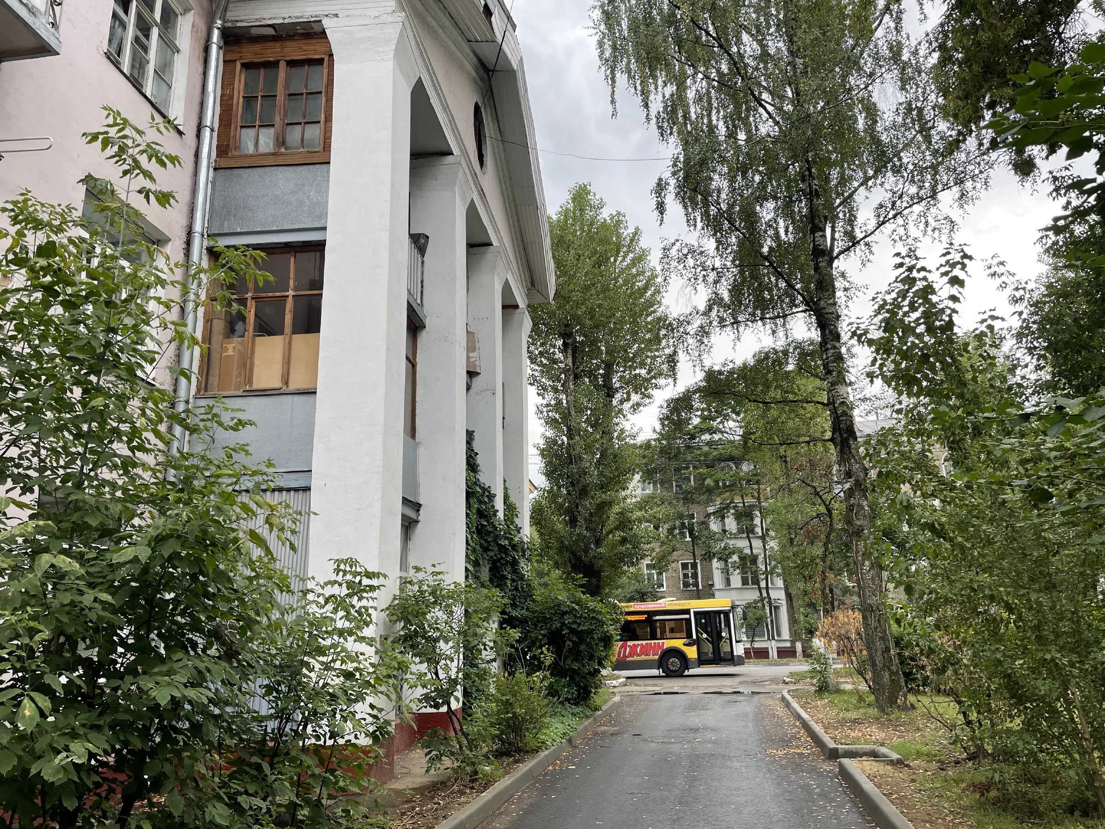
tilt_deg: +17.2
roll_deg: +2.0
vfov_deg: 53.1
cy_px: 414
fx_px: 830
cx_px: 552
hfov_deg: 67.3
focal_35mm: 26
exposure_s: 1/340
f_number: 1.6
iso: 32
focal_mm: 4.2
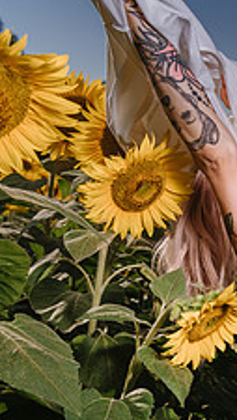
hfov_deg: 12.8
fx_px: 903
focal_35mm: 81
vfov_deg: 25.6
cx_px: 495
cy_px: 352
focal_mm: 30
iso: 64
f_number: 5
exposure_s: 1/200
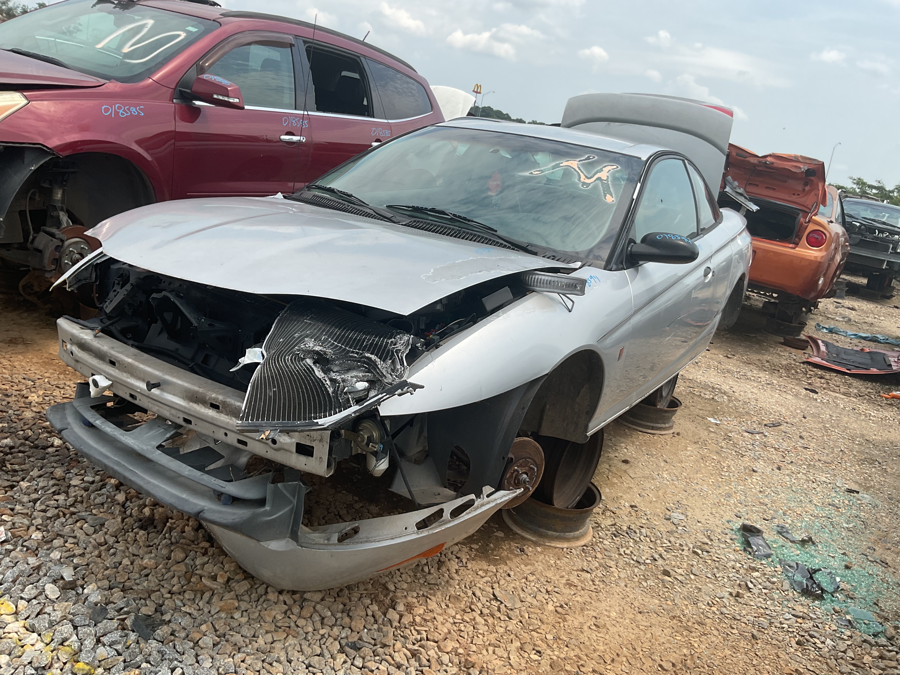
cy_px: 338
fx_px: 754
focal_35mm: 29
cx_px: 450
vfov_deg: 48.2
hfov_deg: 61.7
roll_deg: -11.5
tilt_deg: -15.8
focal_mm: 3
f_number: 1.8
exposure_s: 1/1786
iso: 16
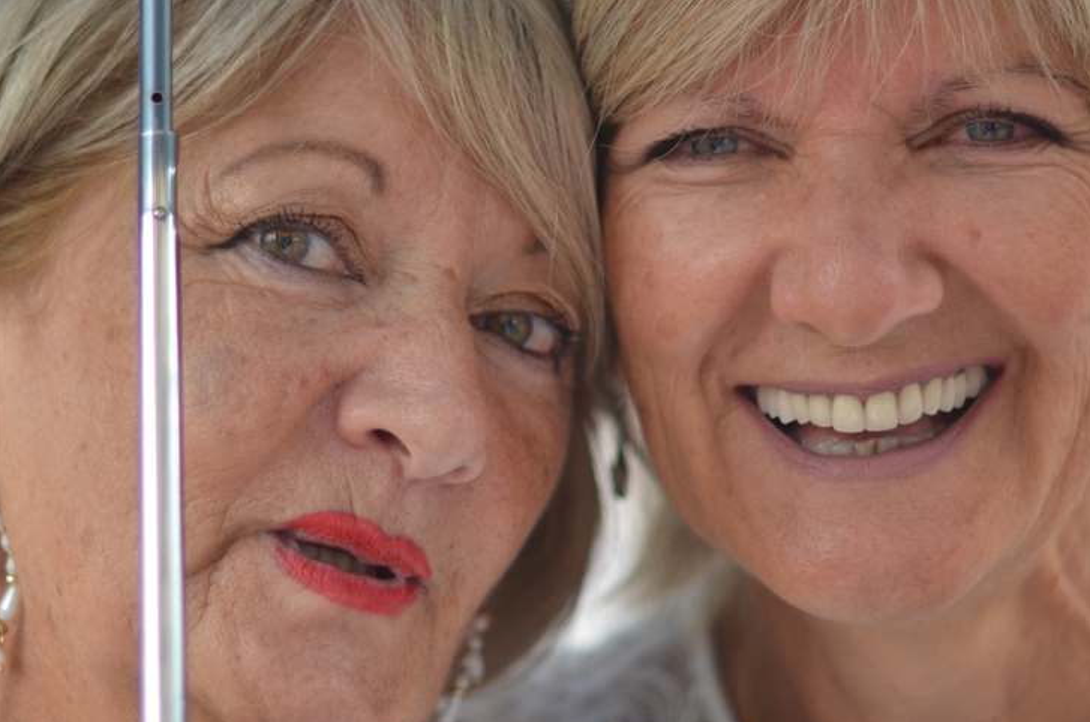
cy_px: 273
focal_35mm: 132
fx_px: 3990
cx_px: 426
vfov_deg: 10.3
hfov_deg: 15.5
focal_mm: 50
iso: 200
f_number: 1.6
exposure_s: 1/500
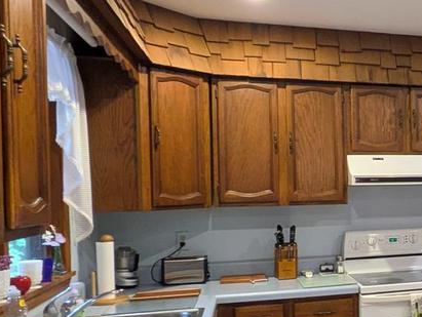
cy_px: 194
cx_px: 454
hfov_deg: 34.2
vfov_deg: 29.6
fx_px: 598
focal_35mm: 49
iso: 343
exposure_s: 1/30
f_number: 2.2
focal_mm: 1.83
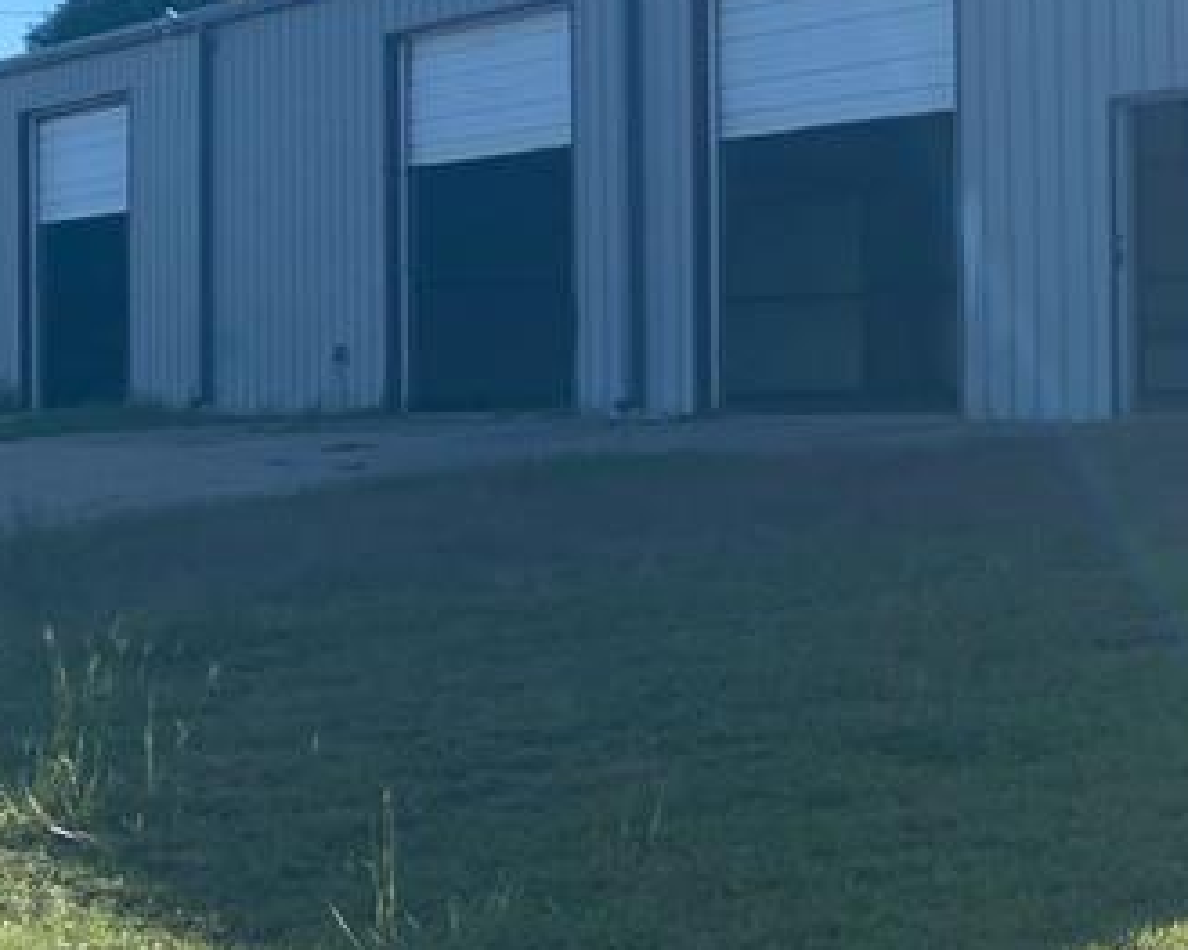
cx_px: 1419
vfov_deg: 19.4
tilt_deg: +3.0
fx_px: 2777
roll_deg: -0.1
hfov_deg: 22.3
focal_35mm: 79
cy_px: 321
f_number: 1.8
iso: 32
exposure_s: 1/2410
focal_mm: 4.25
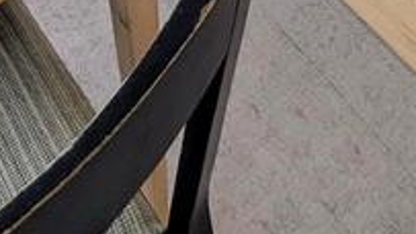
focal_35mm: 77
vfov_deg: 10.3
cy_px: -503
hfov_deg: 27.5
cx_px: 170
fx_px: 849
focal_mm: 1.85
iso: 42
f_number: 2.2
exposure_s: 1/770
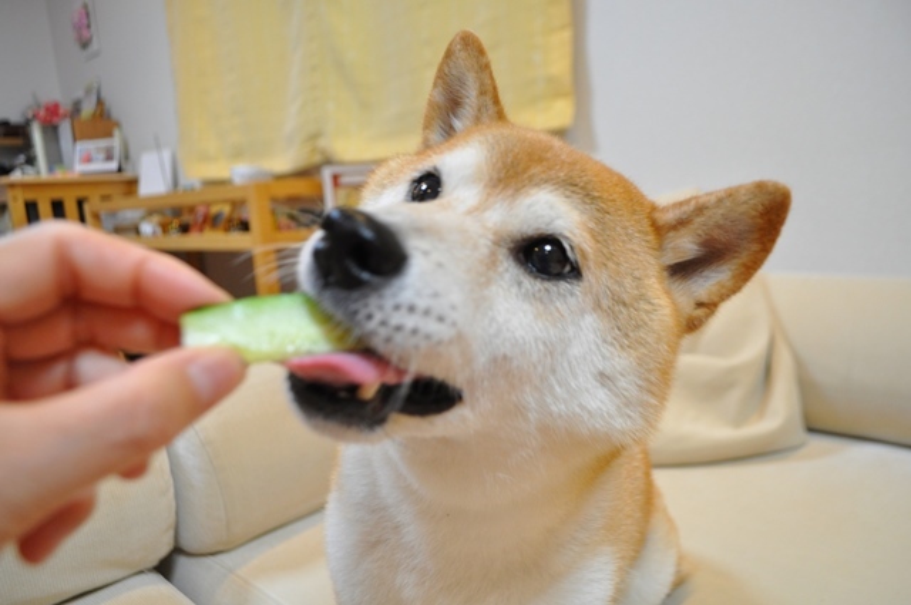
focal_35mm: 27
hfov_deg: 67.4
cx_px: 456
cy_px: 302
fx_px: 682
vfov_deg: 47.8
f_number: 4
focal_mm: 18
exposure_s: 1/60
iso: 1100
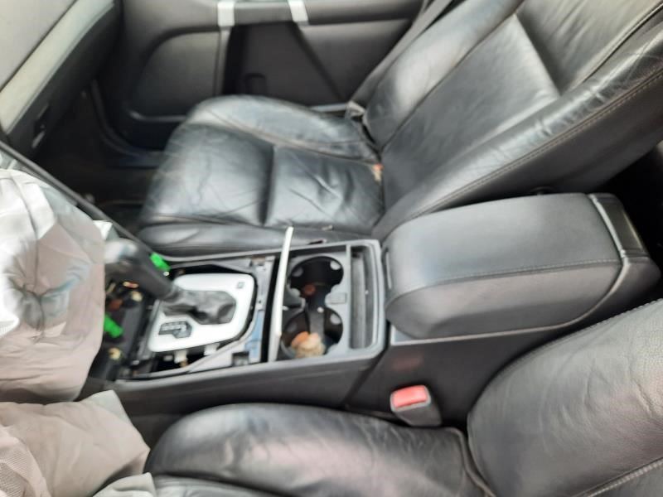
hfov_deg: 69.4
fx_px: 479
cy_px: 248
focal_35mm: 25
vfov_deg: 54.9
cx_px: 332
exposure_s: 1/60
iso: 50
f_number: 2
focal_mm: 4.6
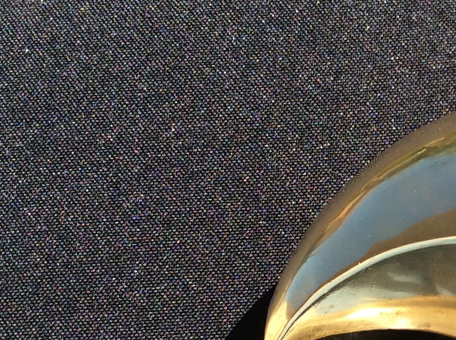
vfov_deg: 16.5
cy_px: 316
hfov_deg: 20.7
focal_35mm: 88
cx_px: 563
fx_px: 1157
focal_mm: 3.3
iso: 32
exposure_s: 1/555
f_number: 2.4
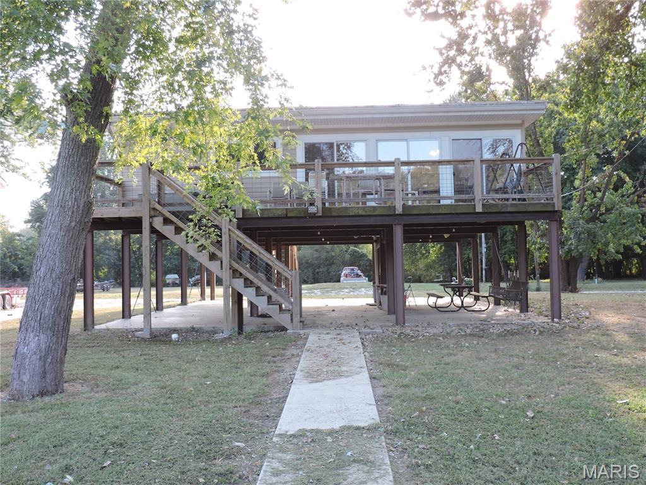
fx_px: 746
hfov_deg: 46.8
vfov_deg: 36.0
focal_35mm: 40
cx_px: 323
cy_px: 242
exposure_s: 1/60
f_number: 3.3
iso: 100
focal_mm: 7.1
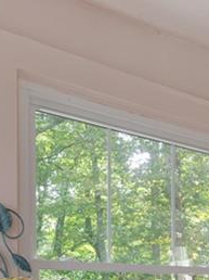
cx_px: 335
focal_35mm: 65
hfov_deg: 19.1
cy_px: 301
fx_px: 524
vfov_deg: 27.5
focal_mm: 17
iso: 320
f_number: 7.1
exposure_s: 1/100
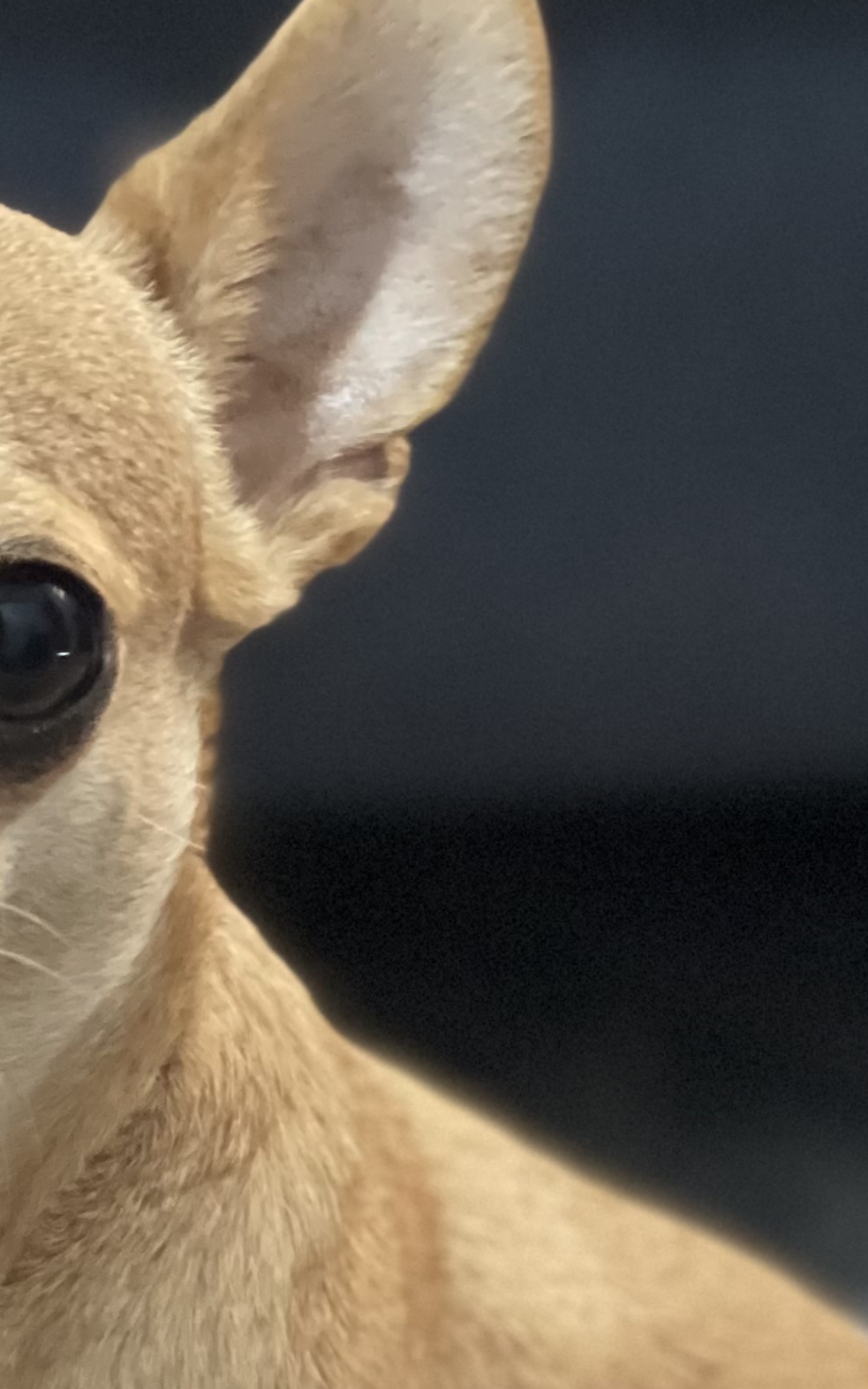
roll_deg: -2.8
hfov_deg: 7.5
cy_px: 1295
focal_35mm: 174
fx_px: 6583
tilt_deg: -15.7
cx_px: -207
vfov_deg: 11.9
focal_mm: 7.5
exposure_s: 1/15
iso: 640
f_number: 2.2
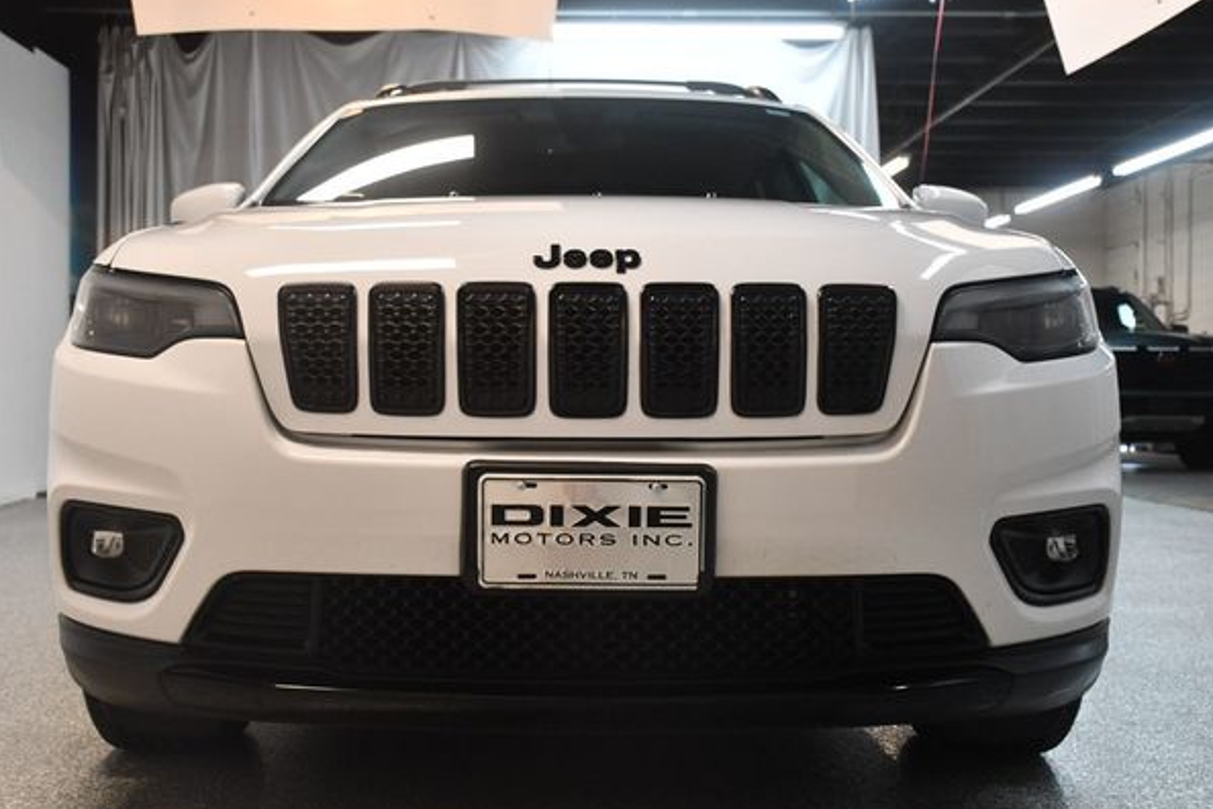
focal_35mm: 42
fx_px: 1415
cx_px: 570
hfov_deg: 46.4
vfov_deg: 31.9
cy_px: 388
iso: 1600
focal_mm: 26
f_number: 3.8
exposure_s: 1/125
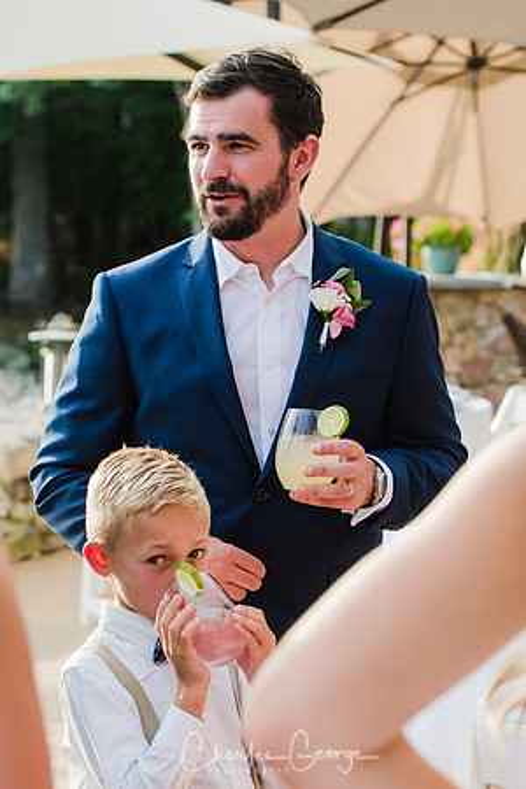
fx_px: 2301
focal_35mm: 105
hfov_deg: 13.0
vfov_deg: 19.5
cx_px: 263
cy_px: 394
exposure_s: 1/320
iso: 200
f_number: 4.5
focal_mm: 70
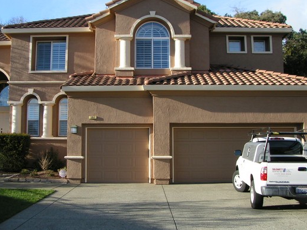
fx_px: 417
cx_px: 137
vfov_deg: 30.9
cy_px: 103
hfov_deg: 40.4
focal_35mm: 47
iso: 50
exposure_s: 1/160
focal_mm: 5.8
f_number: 5.6
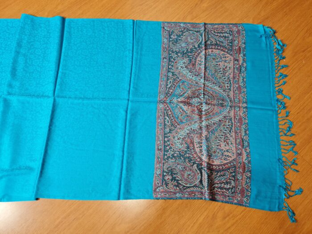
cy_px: 117
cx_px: 156
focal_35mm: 26
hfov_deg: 67.3
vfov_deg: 53.1
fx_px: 234
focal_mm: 5.4
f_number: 1.8
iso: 320
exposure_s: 1/40
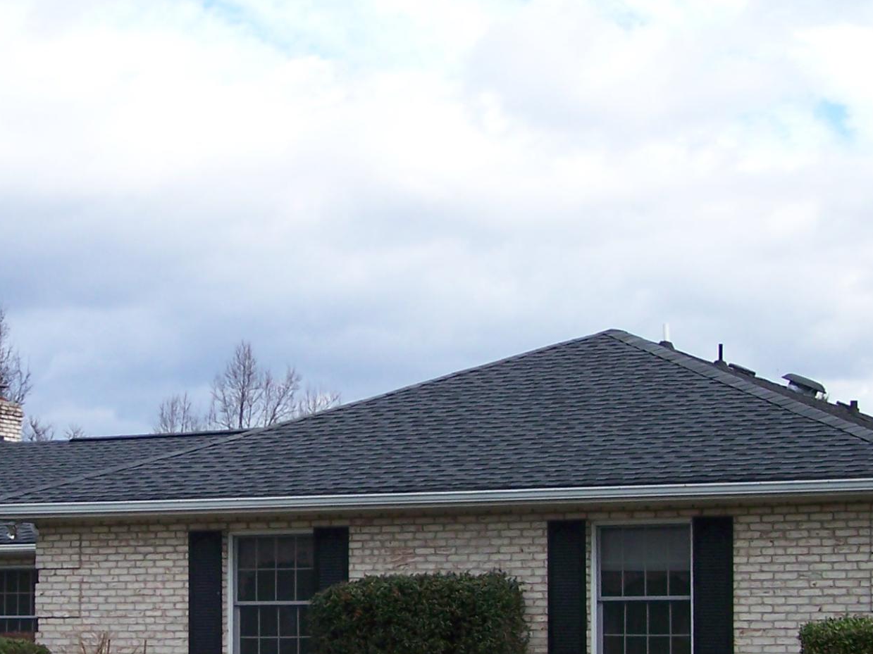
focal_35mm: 92
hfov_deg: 21.1
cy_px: 439
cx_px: 216
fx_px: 2320
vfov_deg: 16.0
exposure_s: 1/500
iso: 64
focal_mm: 6.3
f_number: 2.8
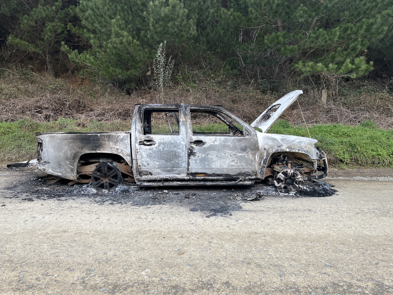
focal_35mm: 26
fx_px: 295
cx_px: 196
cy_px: 148
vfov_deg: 53.1
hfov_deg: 67.3
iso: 50
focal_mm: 5.1
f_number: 1.6
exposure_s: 1/122
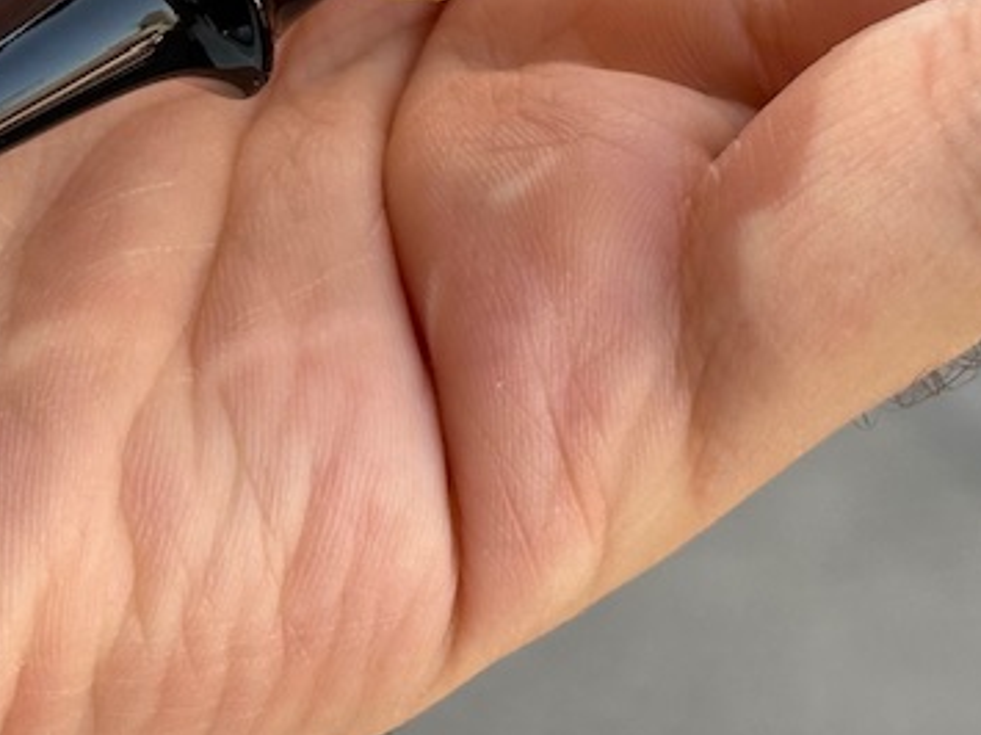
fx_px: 4901
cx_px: 445
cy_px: -298
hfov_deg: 11.4
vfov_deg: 8.4
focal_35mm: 173
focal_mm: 6.86
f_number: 1.78
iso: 64
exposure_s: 1/519
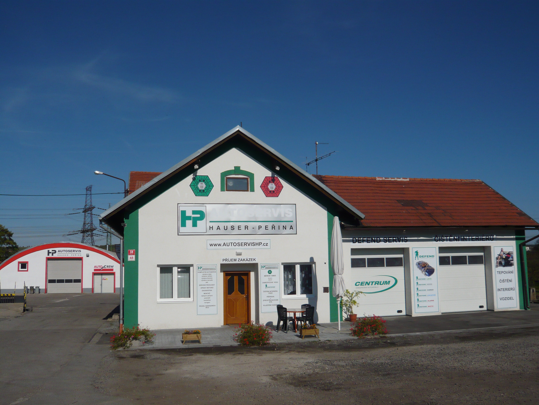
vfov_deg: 44.2
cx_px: 270
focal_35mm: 32
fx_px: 498
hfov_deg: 56.8
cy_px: 202
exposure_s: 1/800
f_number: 9
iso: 100
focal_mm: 5.2
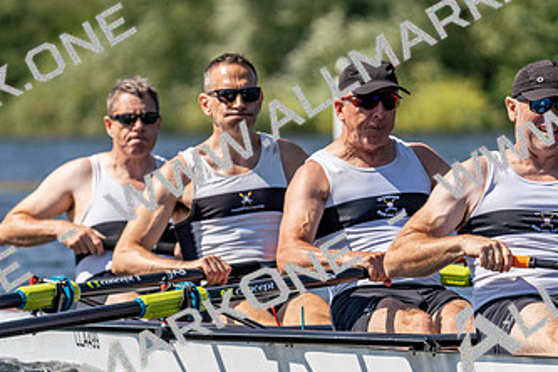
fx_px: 9129
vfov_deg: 2.3
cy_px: 227
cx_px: 312
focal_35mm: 589
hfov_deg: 3.5
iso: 250
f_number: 6.3
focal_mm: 338
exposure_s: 1/2000
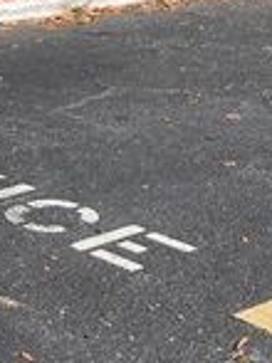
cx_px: -289
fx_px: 1332
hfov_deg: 10.6
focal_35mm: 127
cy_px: -157
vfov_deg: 14.6
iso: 20
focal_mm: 3.99
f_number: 1.8
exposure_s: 1/1412
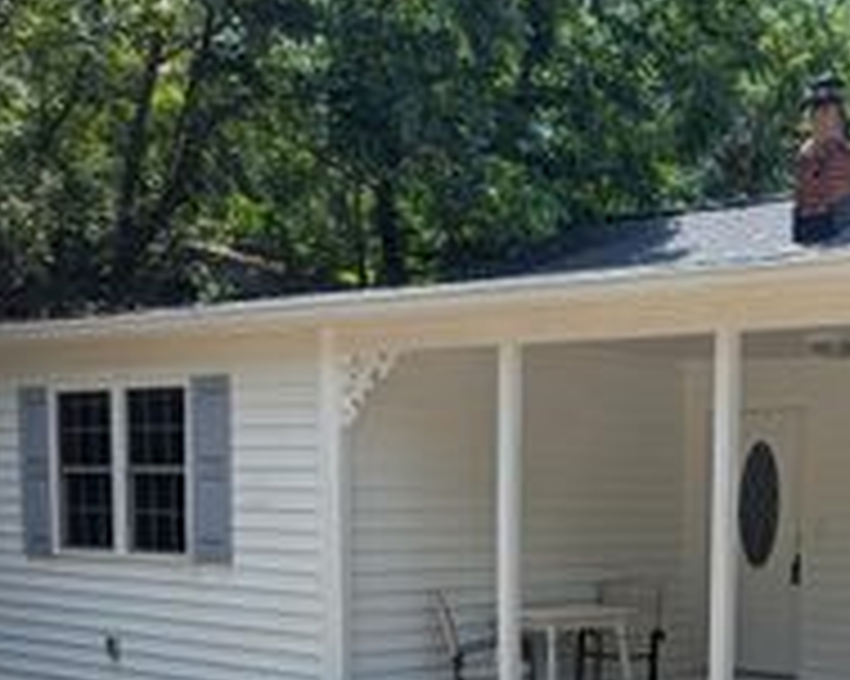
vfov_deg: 23.5
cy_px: 680
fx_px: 1559
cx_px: 648
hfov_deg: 30.0
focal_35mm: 62
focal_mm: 6.81
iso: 43
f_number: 1.85
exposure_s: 1/1451
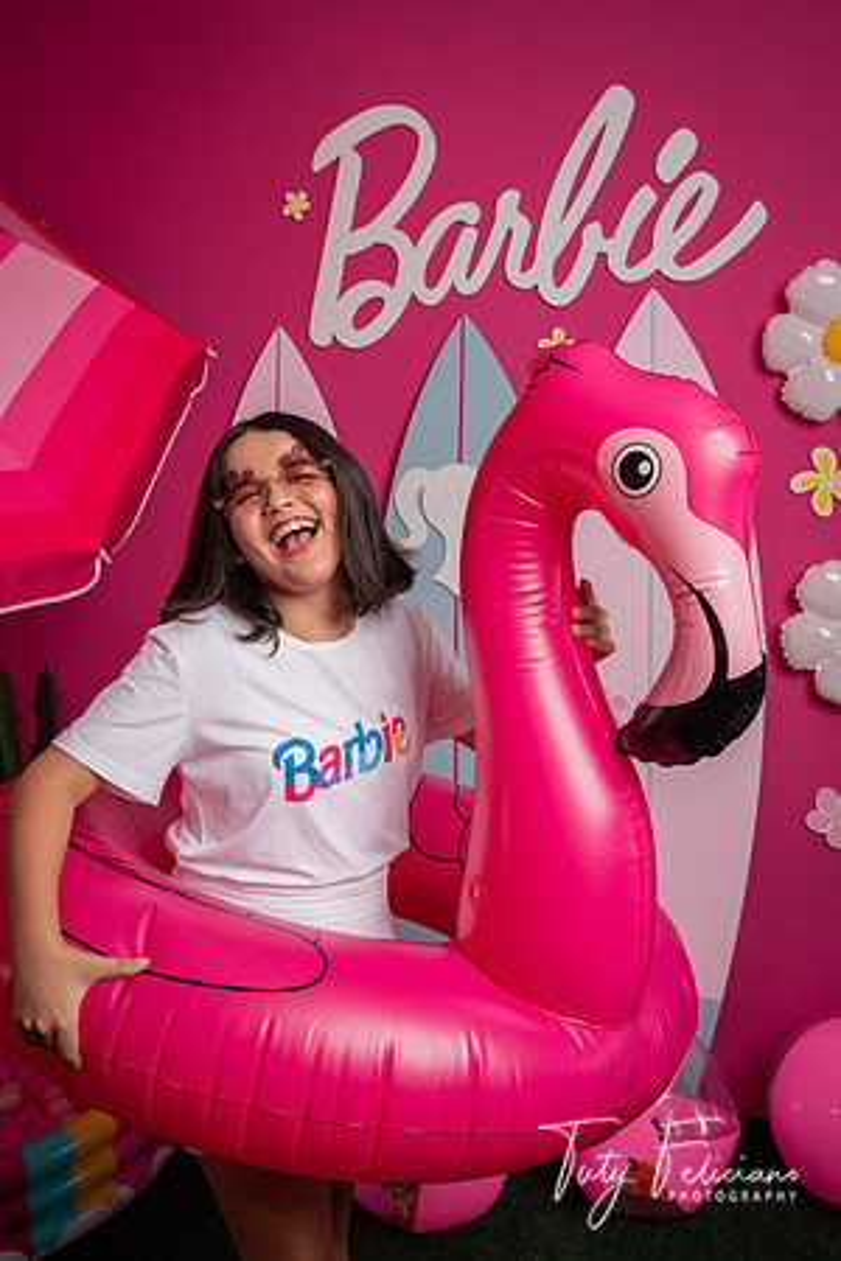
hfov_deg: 38.9
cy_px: 630
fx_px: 1191
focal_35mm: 34
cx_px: 420
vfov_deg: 55.8
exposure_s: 1/100
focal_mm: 34
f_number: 5.6
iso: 250
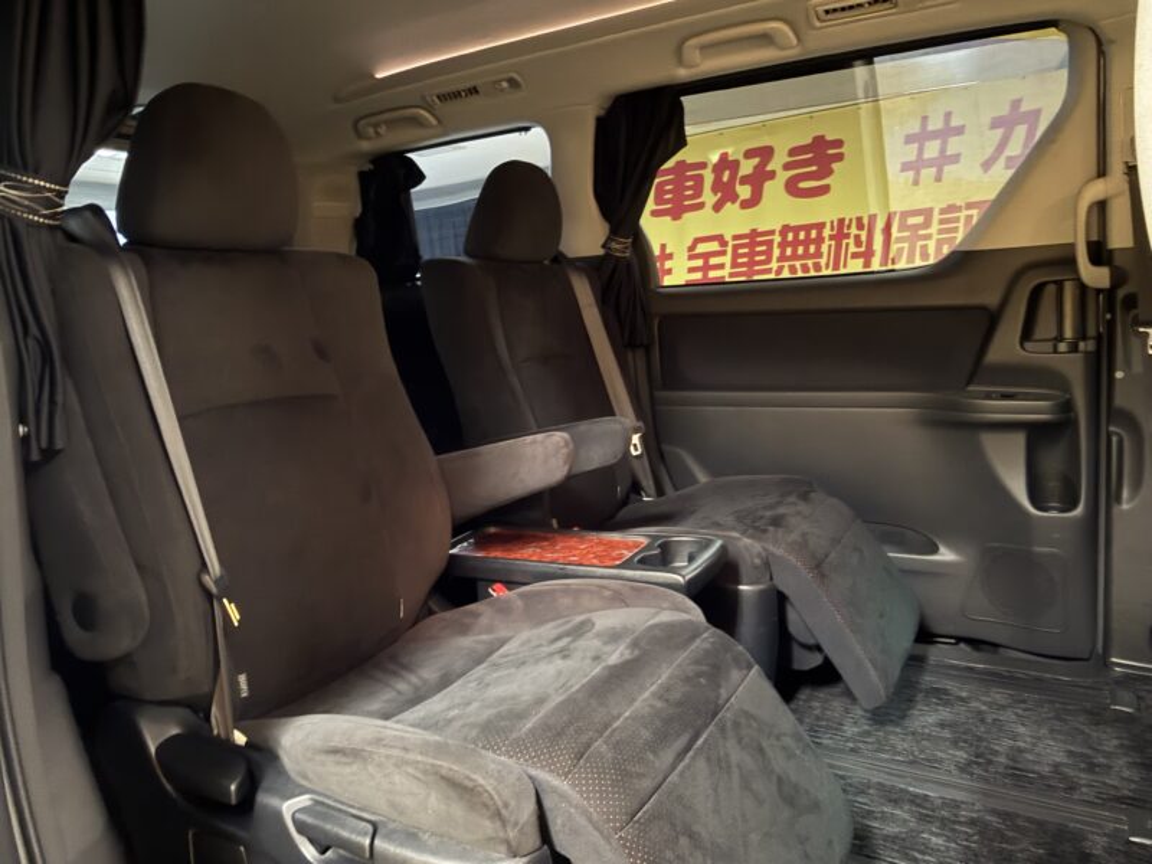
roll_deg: +3.4
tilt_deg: -5.5
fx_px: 832
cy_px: 432
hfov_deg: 69.4
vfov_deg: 54.9
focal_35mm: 25
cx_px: 576
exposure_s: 1/6
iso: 400
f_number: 2.2
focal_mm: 2.22
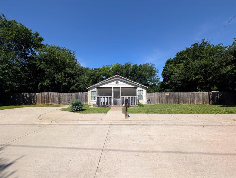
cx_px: 118
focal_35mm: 12
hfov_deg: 110.5
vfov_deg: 94.6
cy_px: 89
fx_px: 82
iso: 48
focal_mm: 2.02
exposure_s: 1/2545
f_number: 1.7
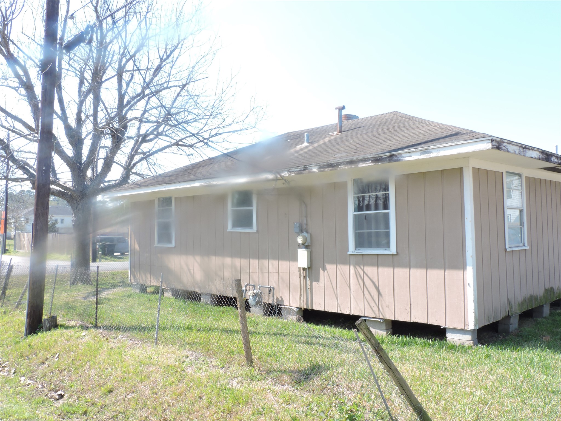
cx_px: 280
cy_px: 210
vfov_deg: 46.8
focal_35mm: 30
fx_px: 486
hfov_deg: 60.0
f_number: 7.8
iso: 100
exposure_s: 1/60
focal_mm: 5.4
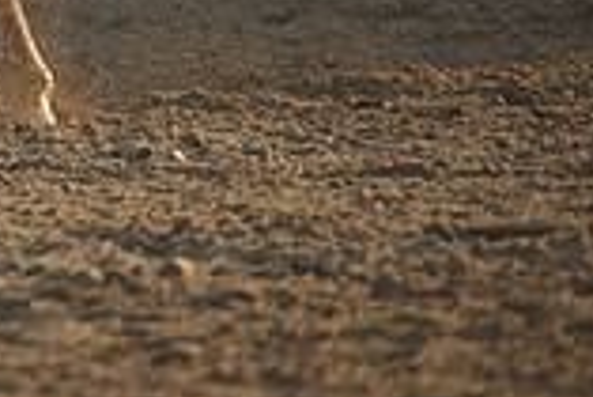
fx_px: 12200
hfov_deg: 2.8
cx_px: -415
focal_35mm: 740
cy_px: -323
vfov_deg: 1.9
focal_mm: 200
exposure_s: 1/4000
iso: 1600
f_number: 2.8
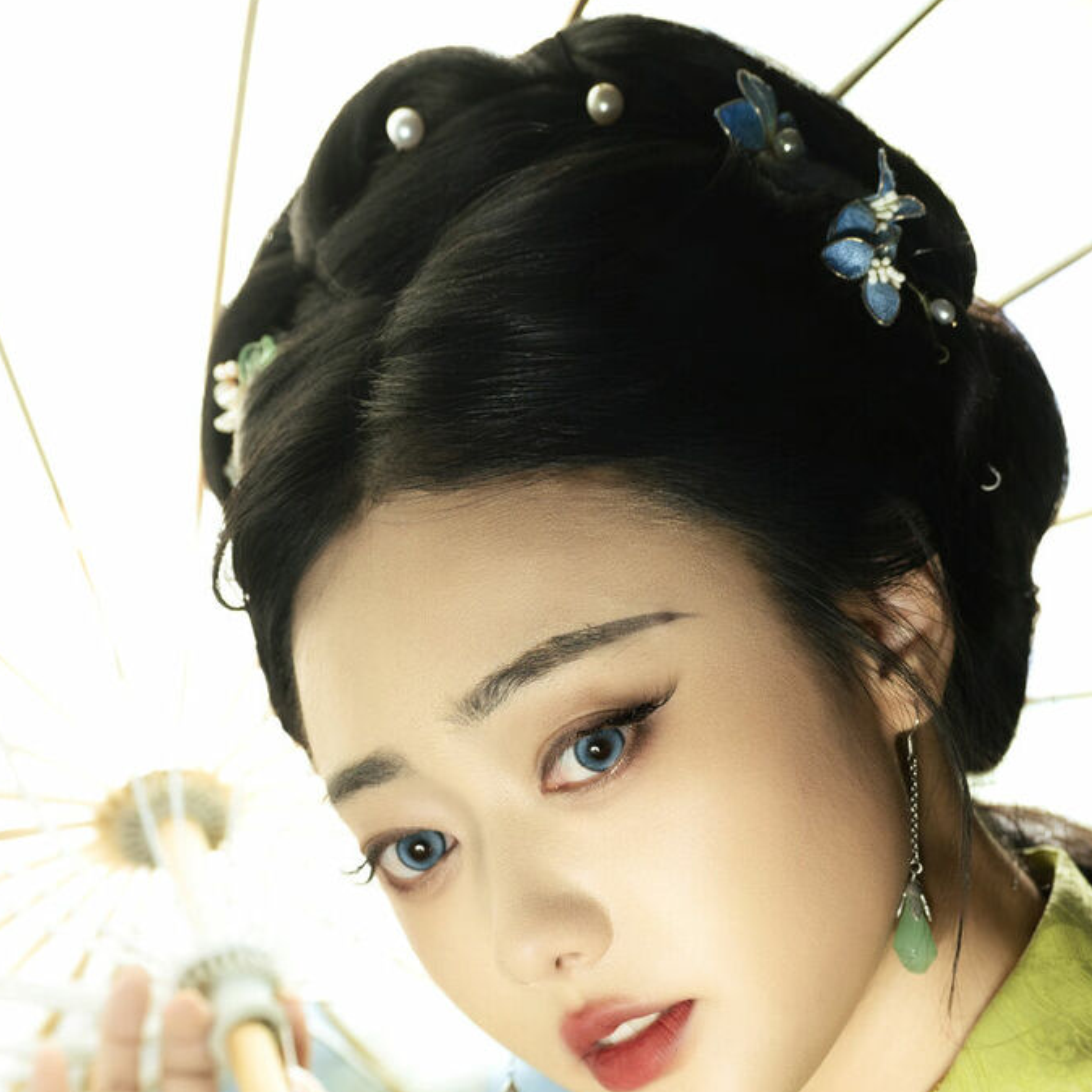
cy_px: 1238
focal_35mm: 127
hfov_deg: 13.7
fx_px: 4533
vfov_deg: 13.4
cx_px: 544
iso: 125
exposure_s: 1/160
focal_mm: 64
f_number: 4
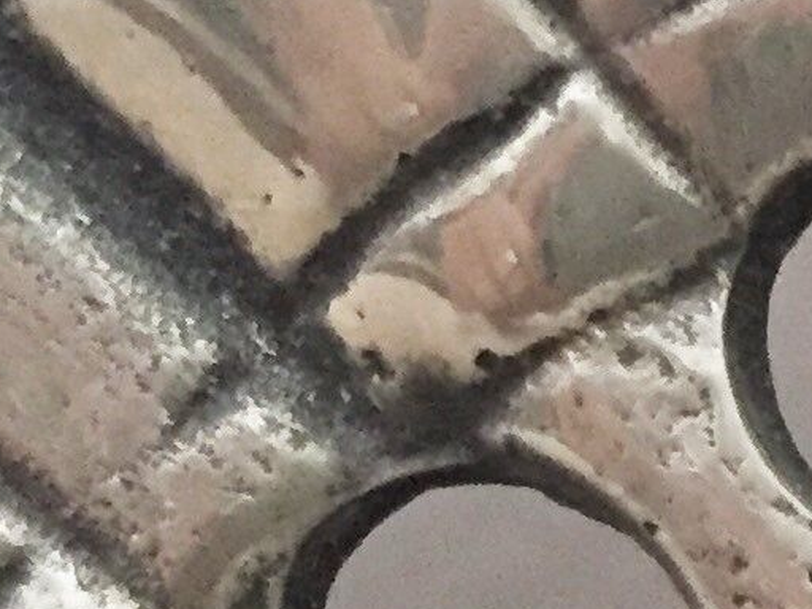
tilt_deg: -28.5
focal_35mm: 185
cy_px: 1150
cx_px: 2284
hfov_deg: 9.0
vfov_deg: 7.7
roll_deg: -3.4
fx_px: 4340
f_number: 2.2
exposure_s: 1/33
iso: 320
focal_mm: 4.15
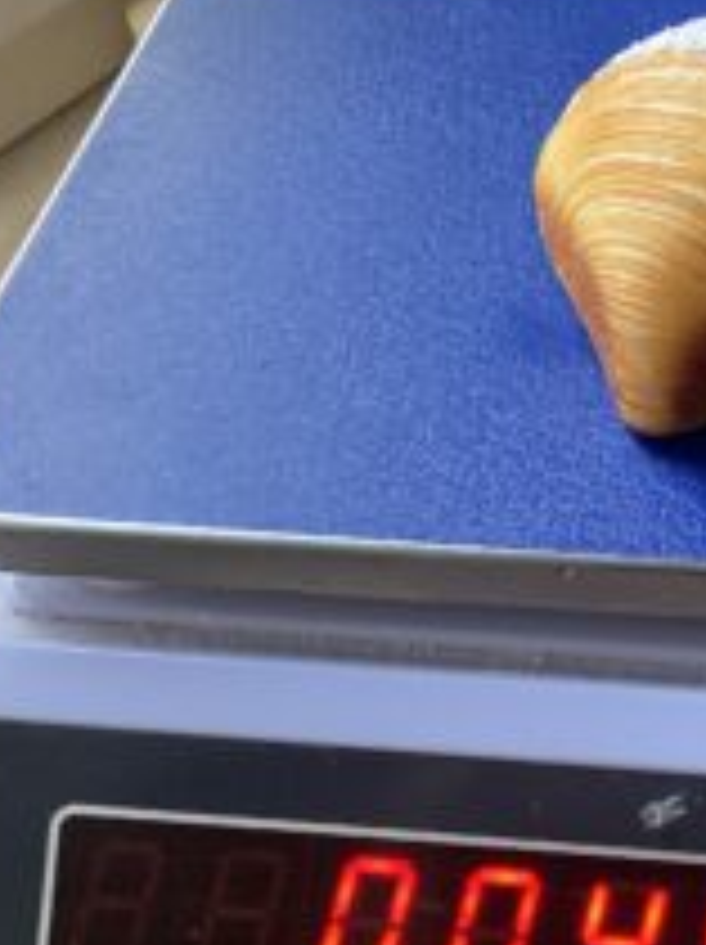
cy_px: 774
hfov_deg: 22.6
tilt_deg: -51.3
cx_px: 713
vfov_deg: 30.4
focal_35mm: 62
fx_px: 1689
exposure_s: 1/50
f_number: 1.8
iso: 200
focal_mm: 4.25
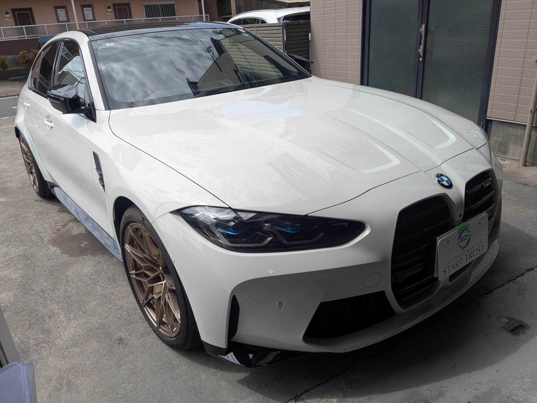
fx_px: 419
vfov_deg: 51.4
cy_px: 202
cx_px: 268
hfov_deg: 65.3
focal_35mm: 27
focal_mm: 4.38
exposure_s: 1/3891
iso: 94
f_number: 1.73
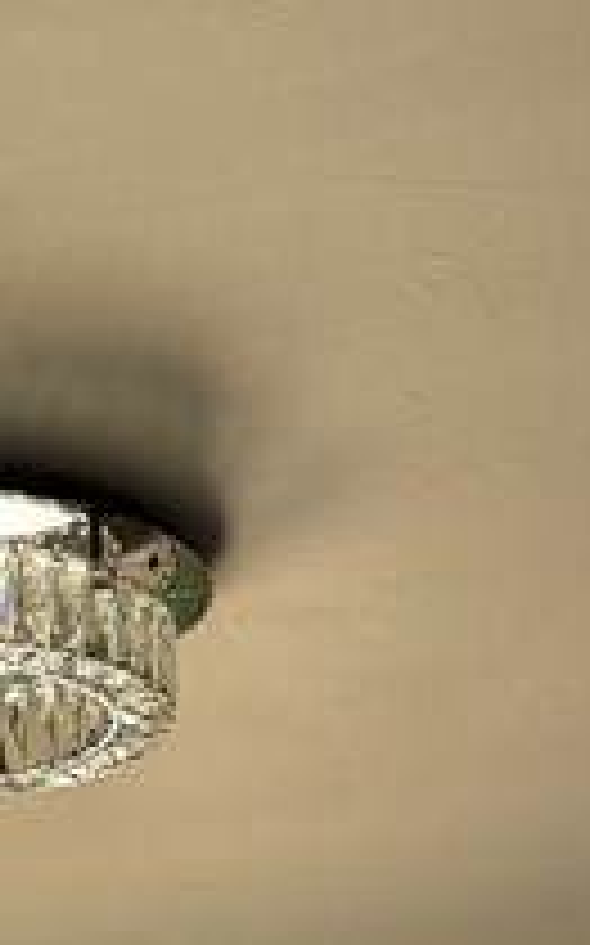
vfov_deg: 15.1
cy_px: 1580
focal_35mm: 124
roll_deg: -1.6
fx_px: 3195
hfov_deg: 10.3
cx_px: -252
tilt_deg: +2.5
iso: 64
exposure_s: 1/191
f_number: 1.78
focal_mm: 6.76
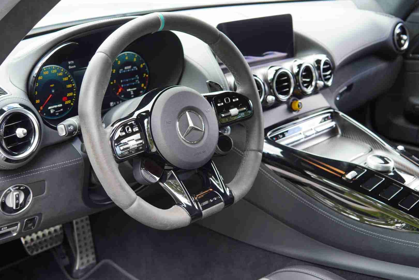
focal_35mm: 45
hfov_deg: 43.6
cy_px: 140
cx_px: 210
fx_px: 524
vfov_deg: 29.9
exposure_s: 1/60
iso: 200
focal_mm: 30
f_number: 4
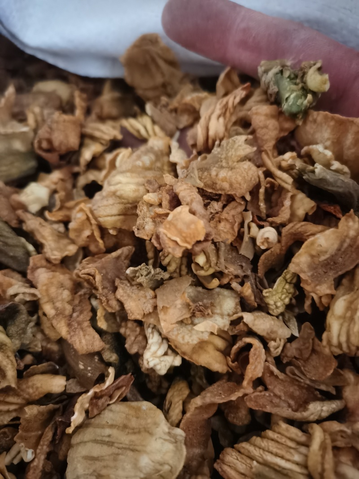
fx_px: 373
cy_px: 240
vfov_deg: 65.3
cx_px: 180
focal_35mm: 27
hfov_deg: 51.3
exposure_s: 1/18
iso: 2000
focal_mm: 5.58
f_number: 1.8
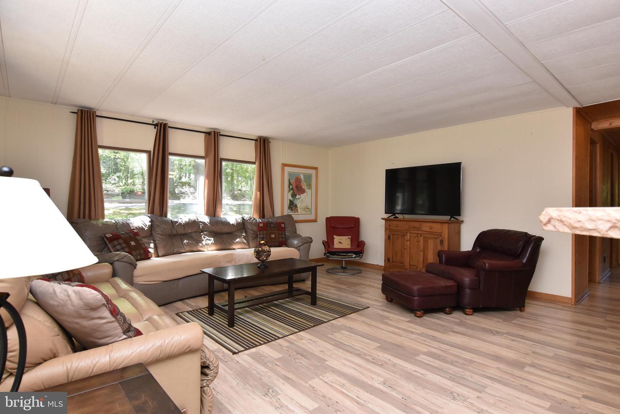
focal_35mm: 18
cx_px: 310
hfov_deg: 90.0
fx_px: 310
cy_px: 207
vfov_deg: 67.5
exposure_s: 1/80
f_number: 7.1
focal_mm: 12
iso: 800
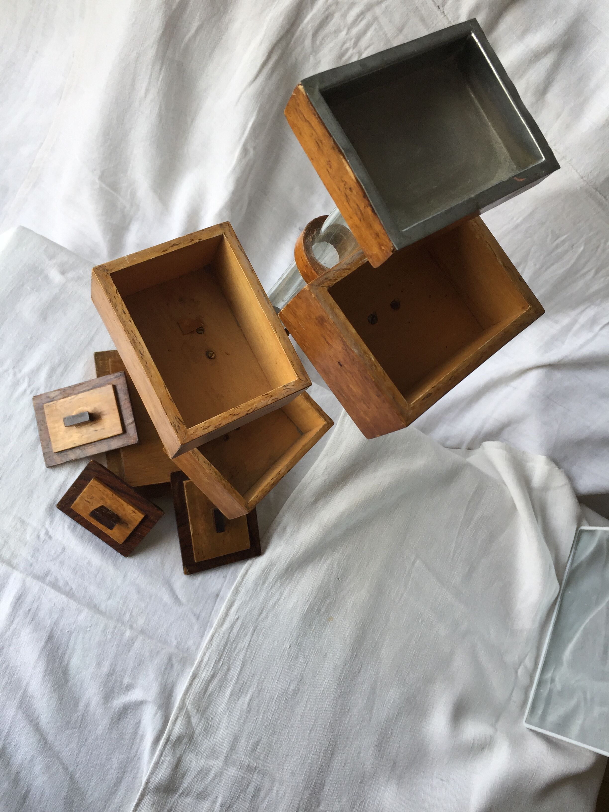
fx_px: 680
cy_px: 406
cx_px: 304
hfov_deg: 48.2
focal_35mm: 29
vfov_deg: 61.7
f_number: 2.2
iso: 50
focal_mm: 4.15
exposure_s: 1/100
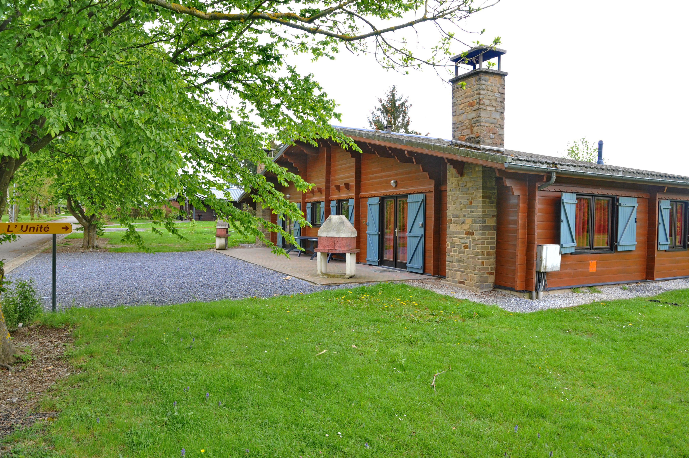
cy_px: 229
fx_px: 459
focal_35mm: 24
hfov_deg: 73.8
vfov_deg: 53.0
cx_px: 344
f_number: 6.3
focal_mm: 16
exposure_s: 1/160
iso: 400
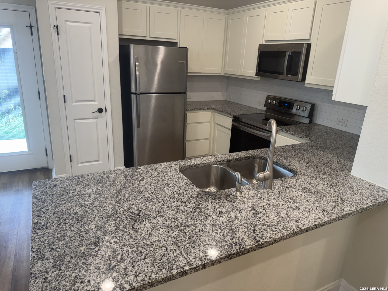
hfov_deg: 71.6
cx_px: 194
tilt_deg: -18.3
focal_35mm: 24
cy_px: 146
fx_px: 269
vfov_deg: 56.8
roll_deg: -1.9
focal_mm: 6.76
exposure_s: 1/120
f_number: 1.78
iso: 160
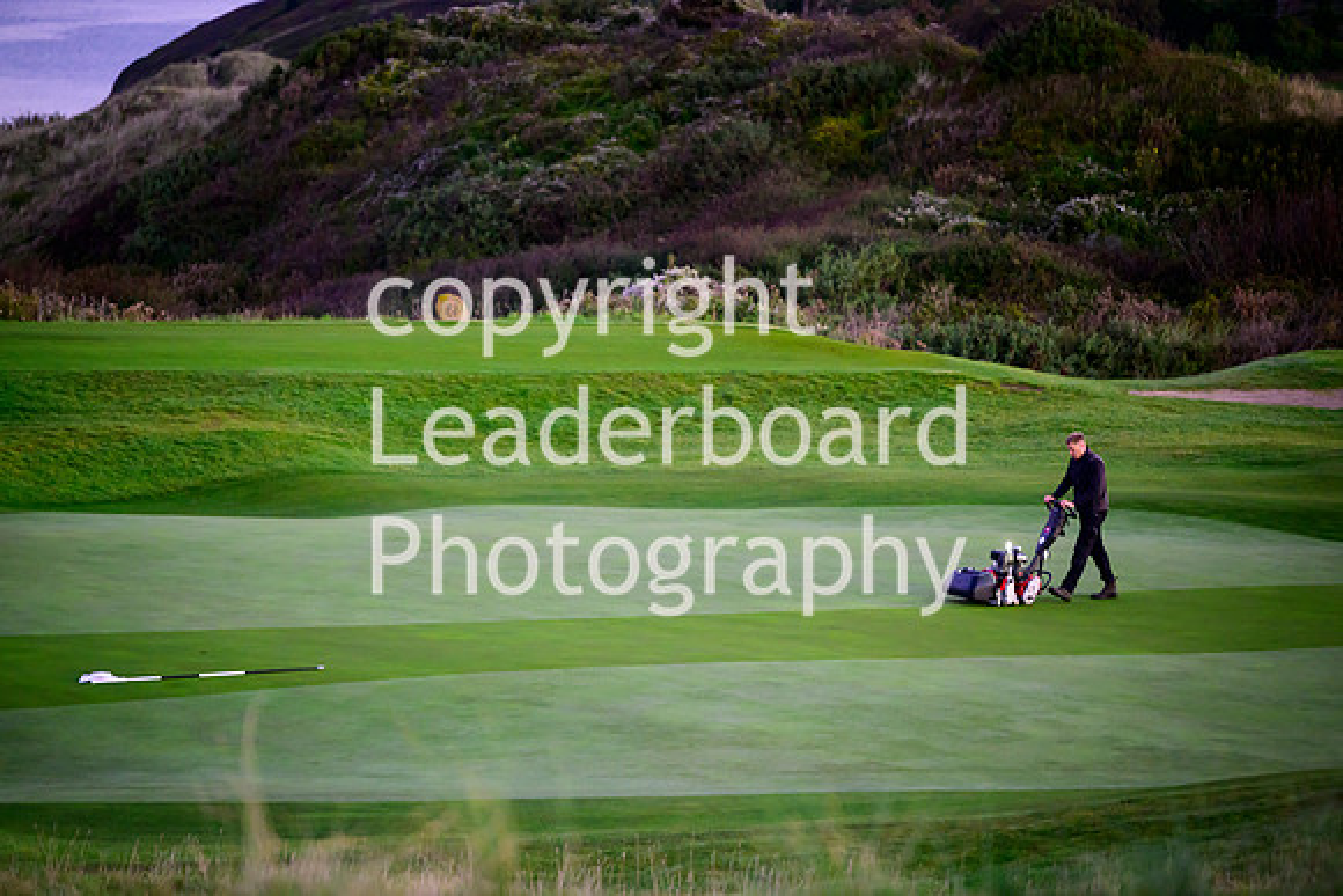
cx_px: 672
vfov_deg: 8.6
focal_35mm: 160
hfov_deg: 12.8
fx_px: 5970
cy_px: 448
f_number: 2.8
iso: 2000
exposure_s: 1/320
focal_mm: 160
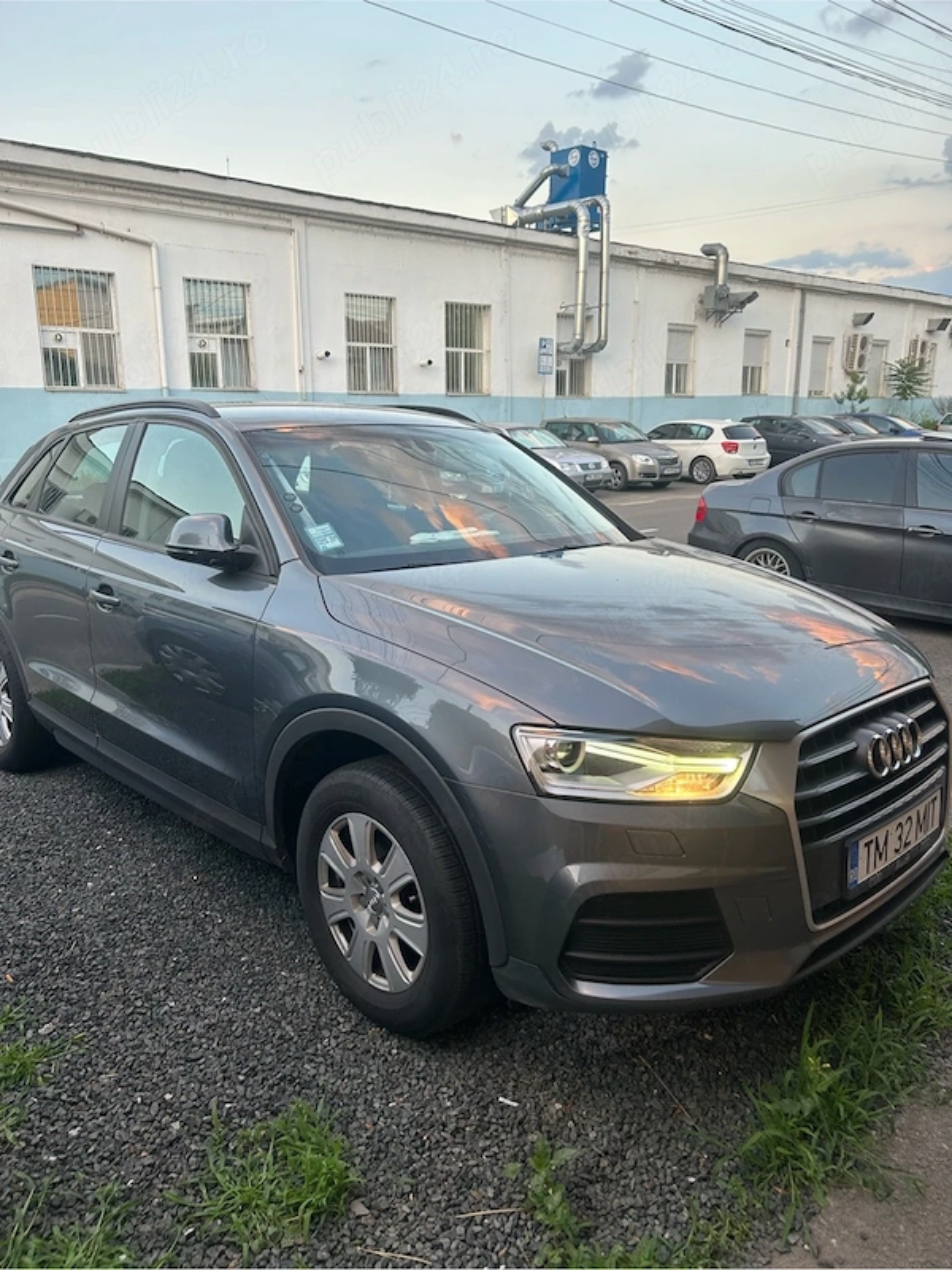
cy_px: 635
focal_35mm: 26
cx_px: 476
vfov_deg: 67.3
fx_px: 953
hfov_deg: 53.1
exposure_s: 1/83
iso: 50
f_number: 1.5
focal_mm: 5.7
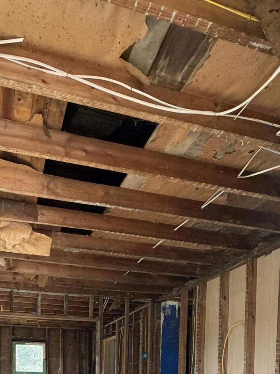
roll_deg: -0.9
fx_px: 323
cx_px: 80
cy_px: 392
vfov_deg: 47.3
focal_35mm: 30
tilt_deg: -0.6
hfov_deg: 45.6
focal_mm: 2.22
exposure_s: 1/121
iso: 320
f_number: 2.2
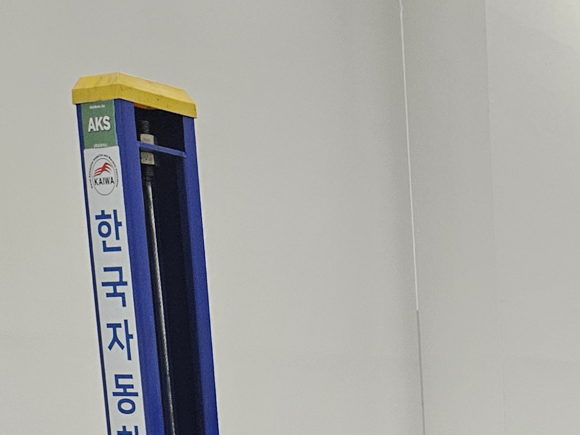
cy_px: 642
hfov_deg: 23.3
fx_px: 1223
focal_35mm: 73
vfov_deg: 18.1
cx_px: 778
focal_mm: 5.4
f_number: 1.8
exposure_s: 1/120
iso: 250
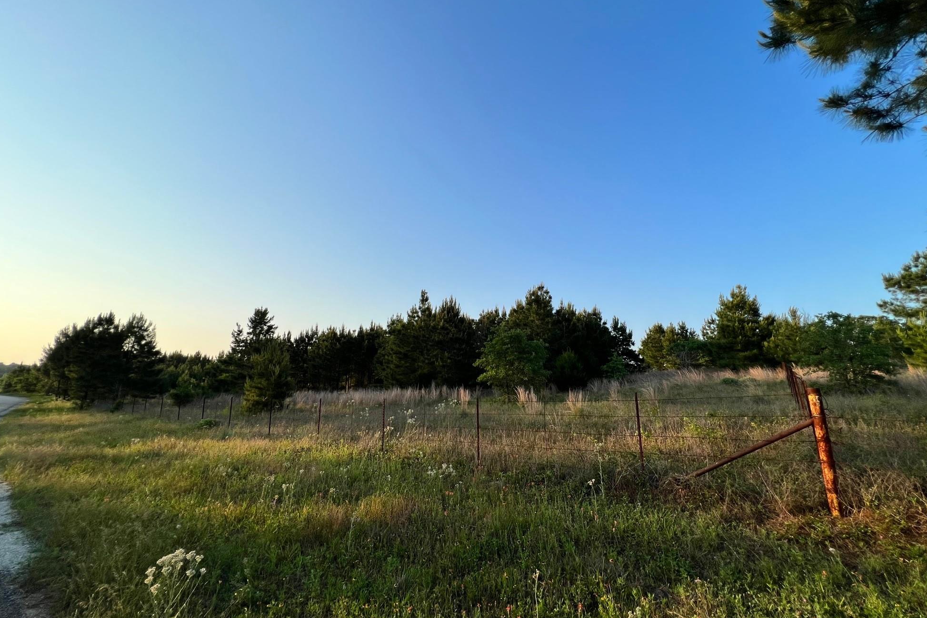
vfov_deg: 81.2
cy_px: 297
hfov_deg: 104.3
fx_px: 360
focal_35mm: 14
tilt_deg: +12.8
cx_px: 468
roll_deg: -1.2
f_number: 1.8
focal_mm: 1.57
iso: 32
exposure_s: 1/986
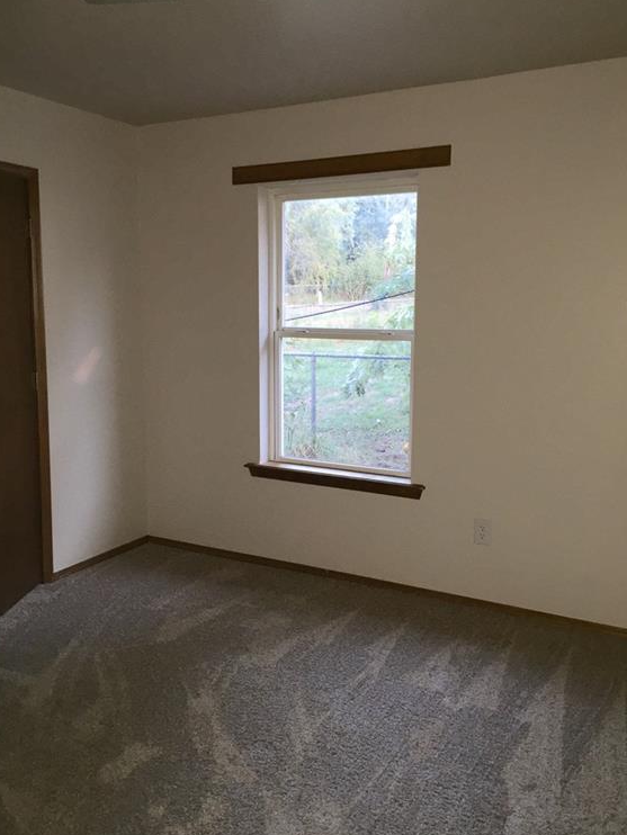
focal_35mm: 30
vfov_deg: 59.9
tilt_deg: -7.3
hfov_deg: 46.8
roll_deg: +0.4
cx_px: 312
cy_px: 419
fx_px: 724
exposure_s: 1/17
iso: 64
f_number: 2.2
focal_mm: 4.15
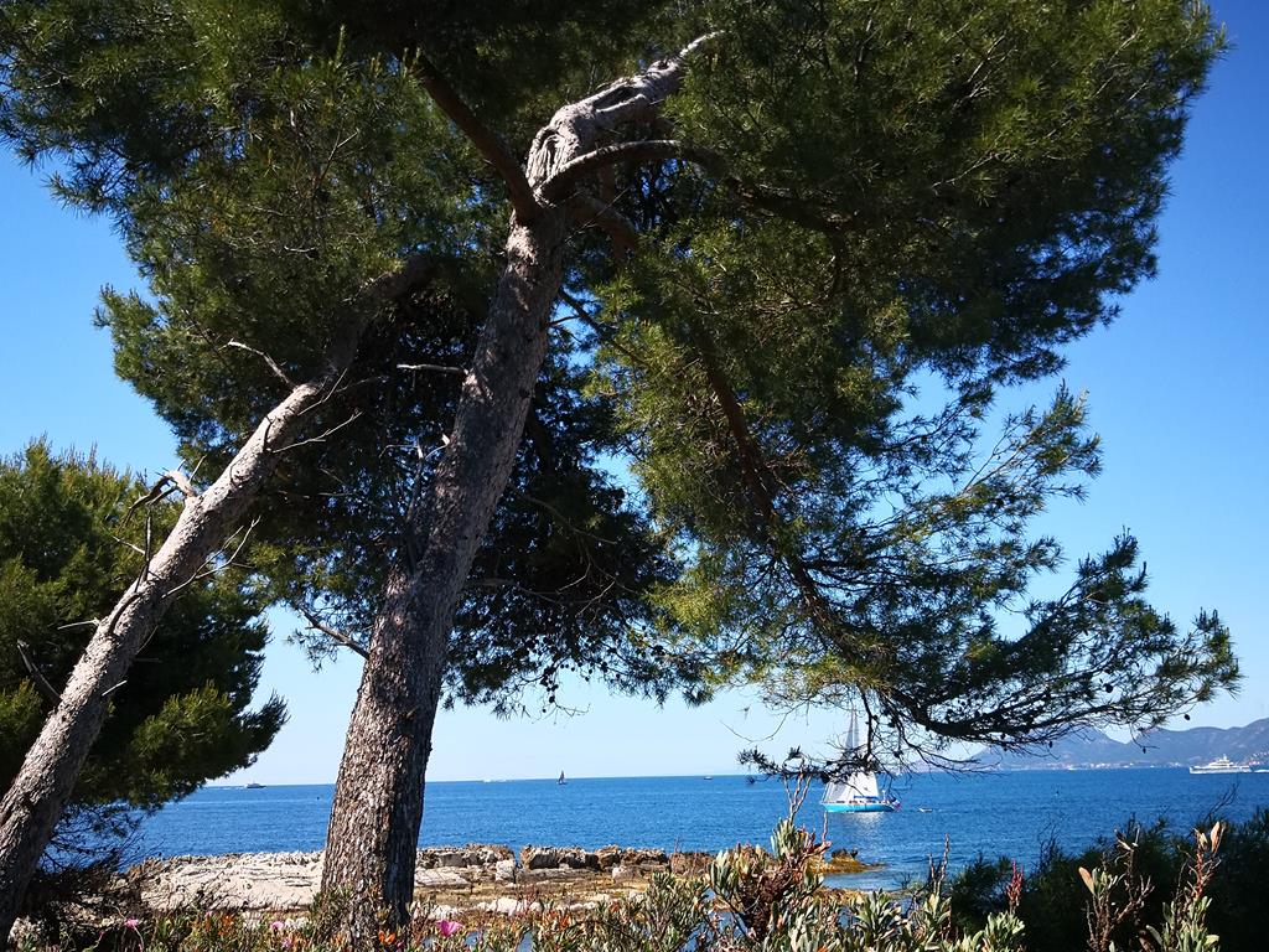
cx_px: 634
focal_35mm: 32
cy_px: 476
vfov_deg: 44.2
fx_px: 1173
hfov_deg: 56.8
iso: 50
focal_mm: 3.95
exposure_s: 1/1330
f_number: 1.6
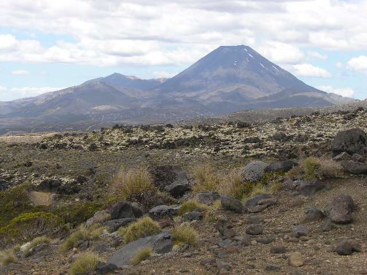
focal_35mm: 71
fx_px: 753
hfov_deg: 27.4
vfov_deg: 20.7
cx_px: 184
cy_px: 138
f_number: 6.6
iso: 50
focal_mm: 18
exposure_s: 1/157
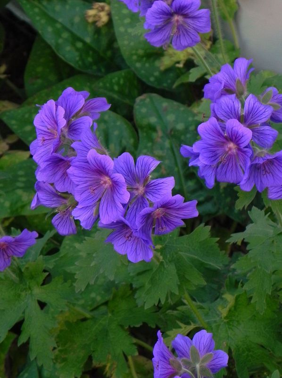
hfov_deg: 15.5
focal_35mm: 95
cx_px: 141
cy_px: 189
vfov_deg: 20.7
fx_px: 1034
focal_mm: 16.9
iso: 160
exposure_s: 1/20
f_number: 4.5
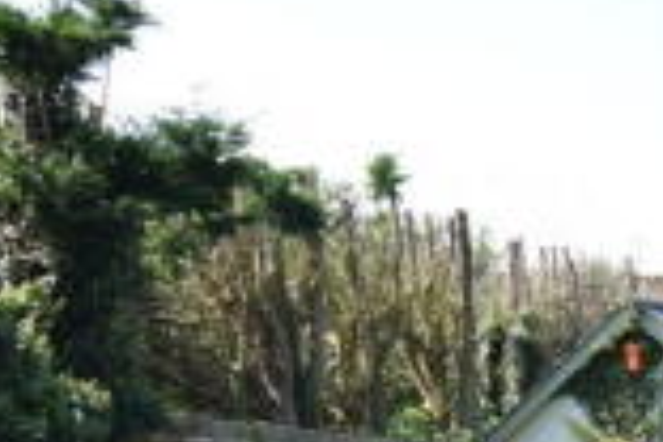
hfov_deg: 23.1
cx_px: 754
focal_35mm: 82
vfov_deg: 14.4
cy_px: 831
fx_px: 1512
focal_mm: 13
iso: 100
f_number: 3.5
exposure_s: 1/320
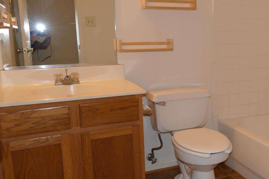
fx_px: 306
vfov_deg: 32.6
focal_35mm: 41
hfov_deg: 45.7
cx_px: 202
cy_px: 90
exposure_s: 1/60
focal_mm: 9.88
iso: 200
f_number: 2.9
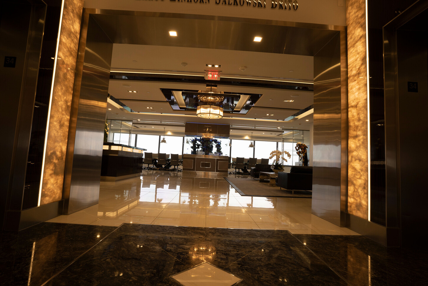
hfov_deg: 90.0
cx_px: 214
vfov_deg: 67.4
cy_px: 143
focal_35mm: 18
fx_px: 214
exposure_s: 1/30
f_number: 9
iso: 320
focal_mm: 18
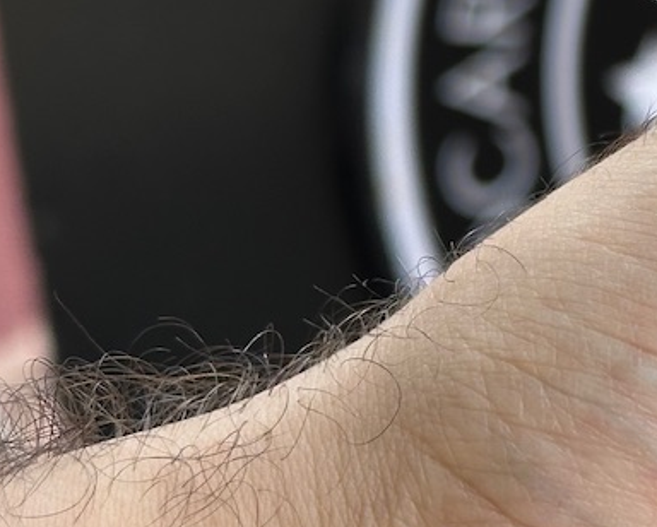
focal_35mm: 156
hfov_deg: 11.7
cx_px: 1021
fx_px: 3036
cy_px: 51
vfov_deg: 9.9
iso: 64
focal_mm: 6.86
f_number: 1.78
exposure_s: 1/417
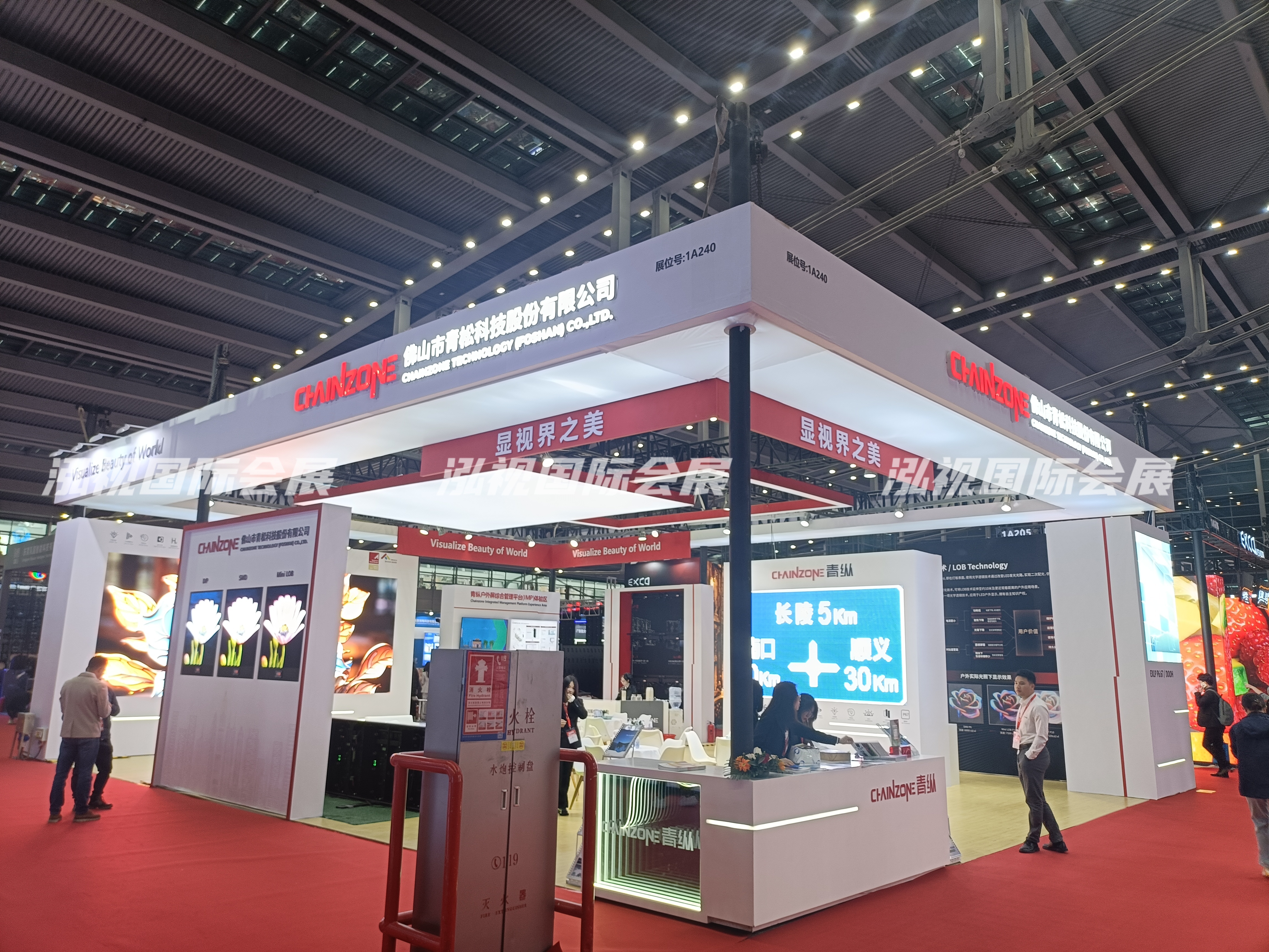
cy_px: 476
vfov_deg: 54.9
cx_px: 634
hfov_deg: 69.4
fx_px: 916
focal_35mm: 25
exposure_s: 1/50
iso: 220
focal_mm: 4.7
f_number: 1.7
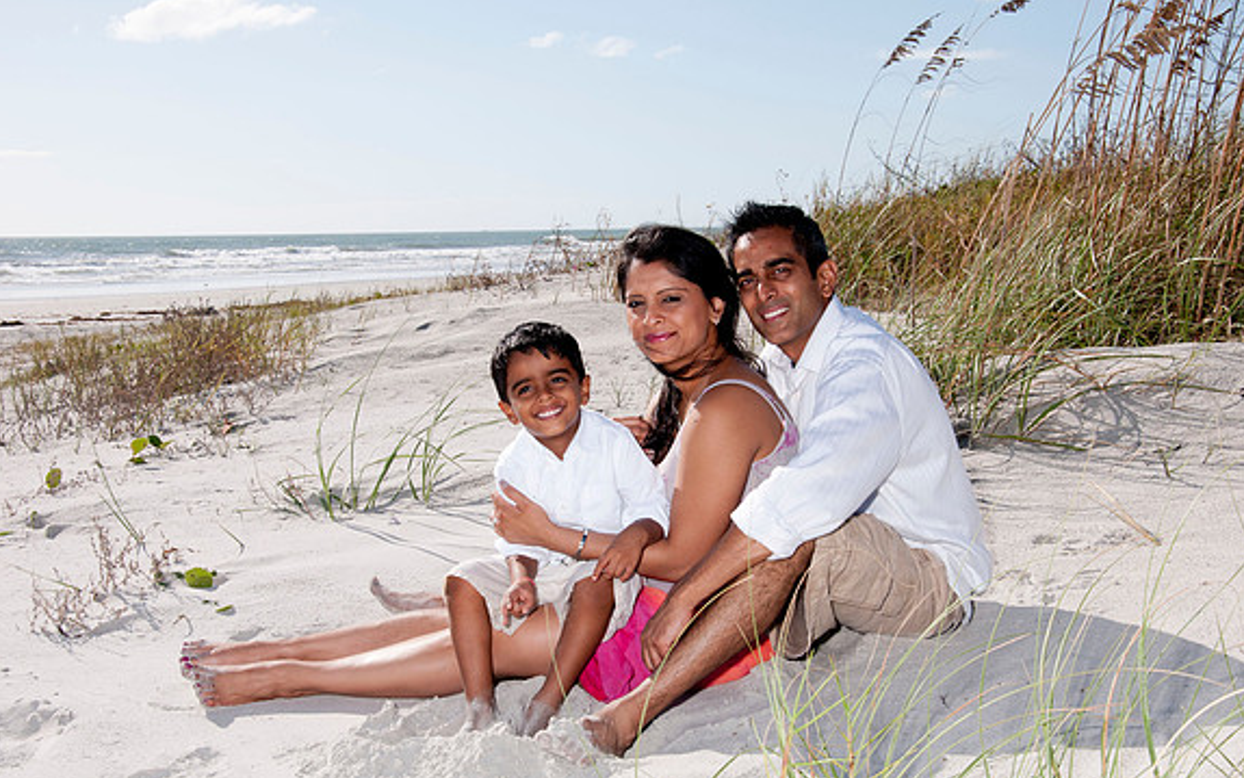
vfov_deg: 24.0
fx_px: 1831
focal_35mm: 54
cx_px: 620
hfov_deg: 37.5
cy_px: 396
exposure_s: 1/250
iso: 100
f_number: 13
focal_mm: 35
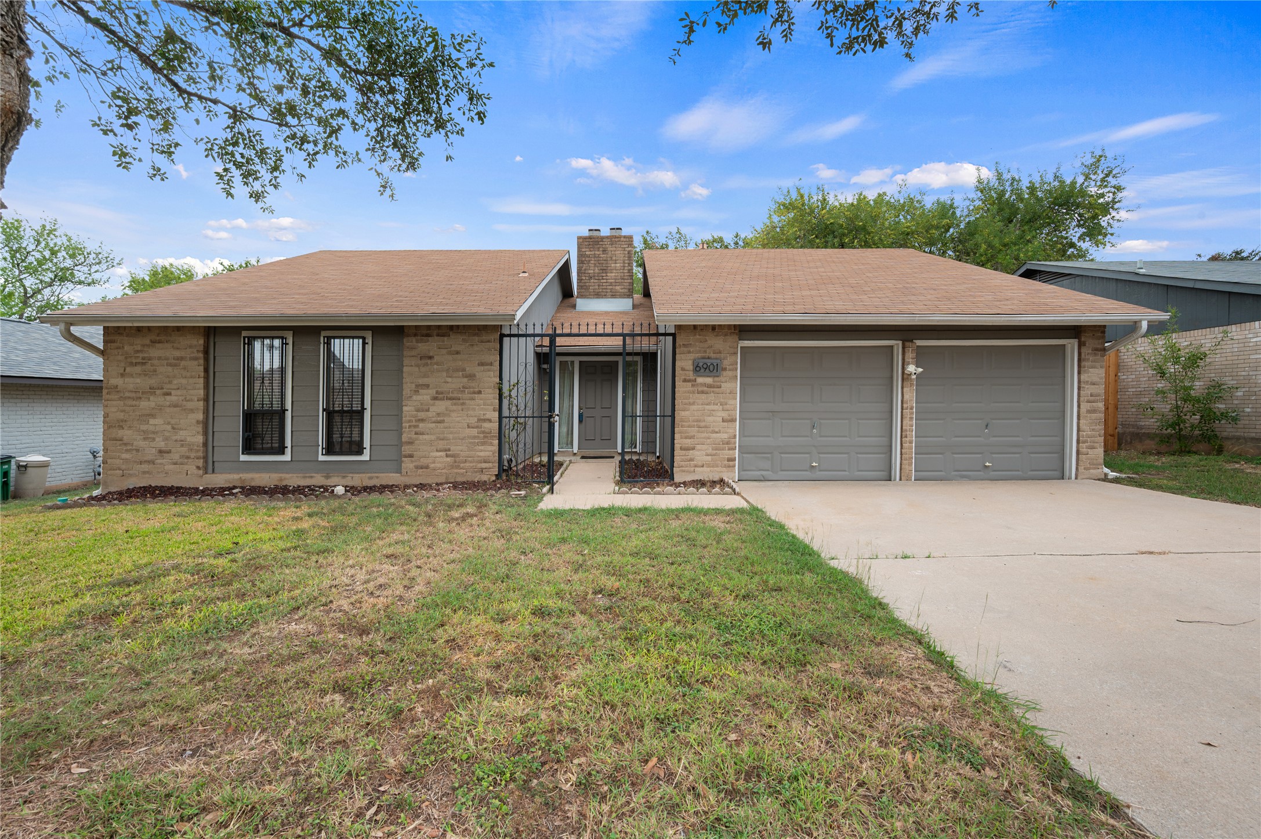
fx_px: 543
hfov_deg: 98.6
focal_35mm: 16
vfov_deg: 75.4
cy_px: 420
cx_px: 630
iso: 100
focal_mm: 15.5
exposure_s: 1/20
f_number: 8
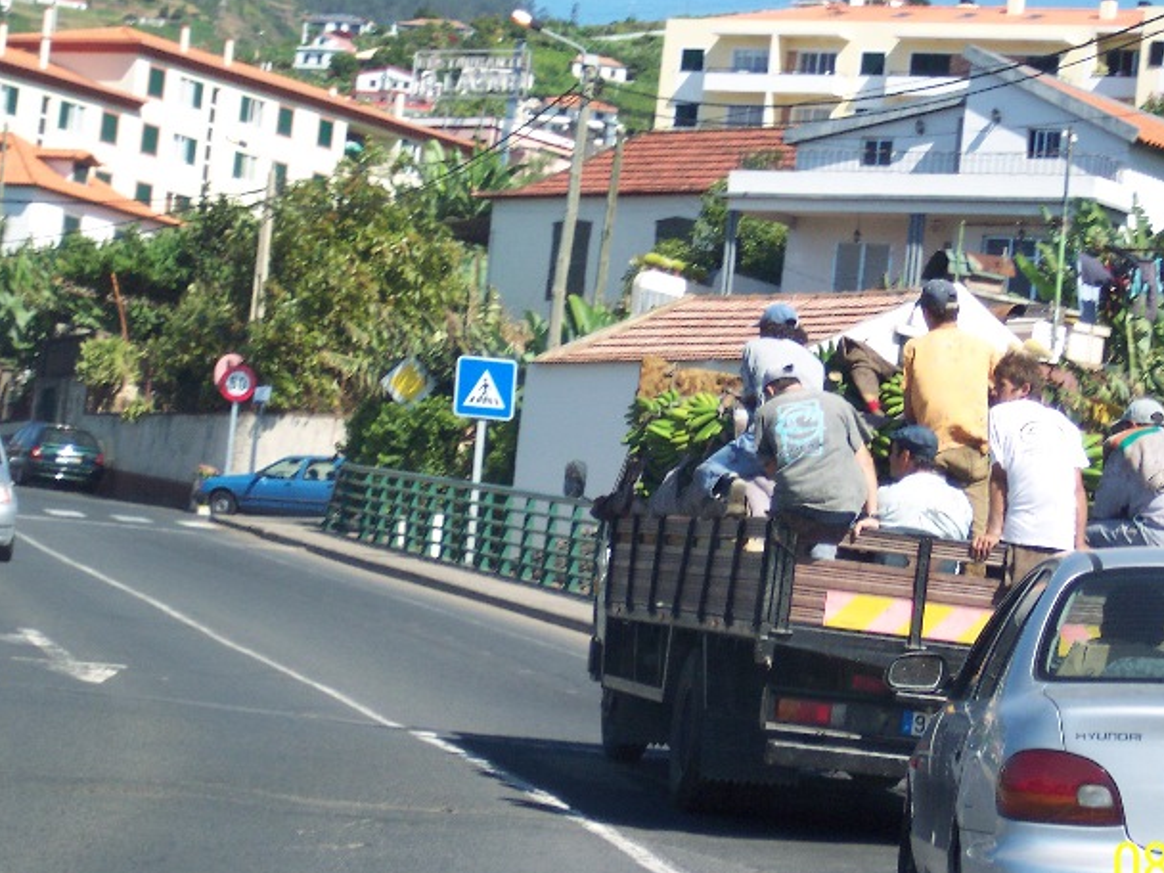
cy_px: 435
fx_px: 5044
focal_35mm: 150
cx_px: 720
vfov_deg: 9.9
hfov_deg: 13.2
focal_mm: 24
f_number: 4.8
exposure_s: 1/350
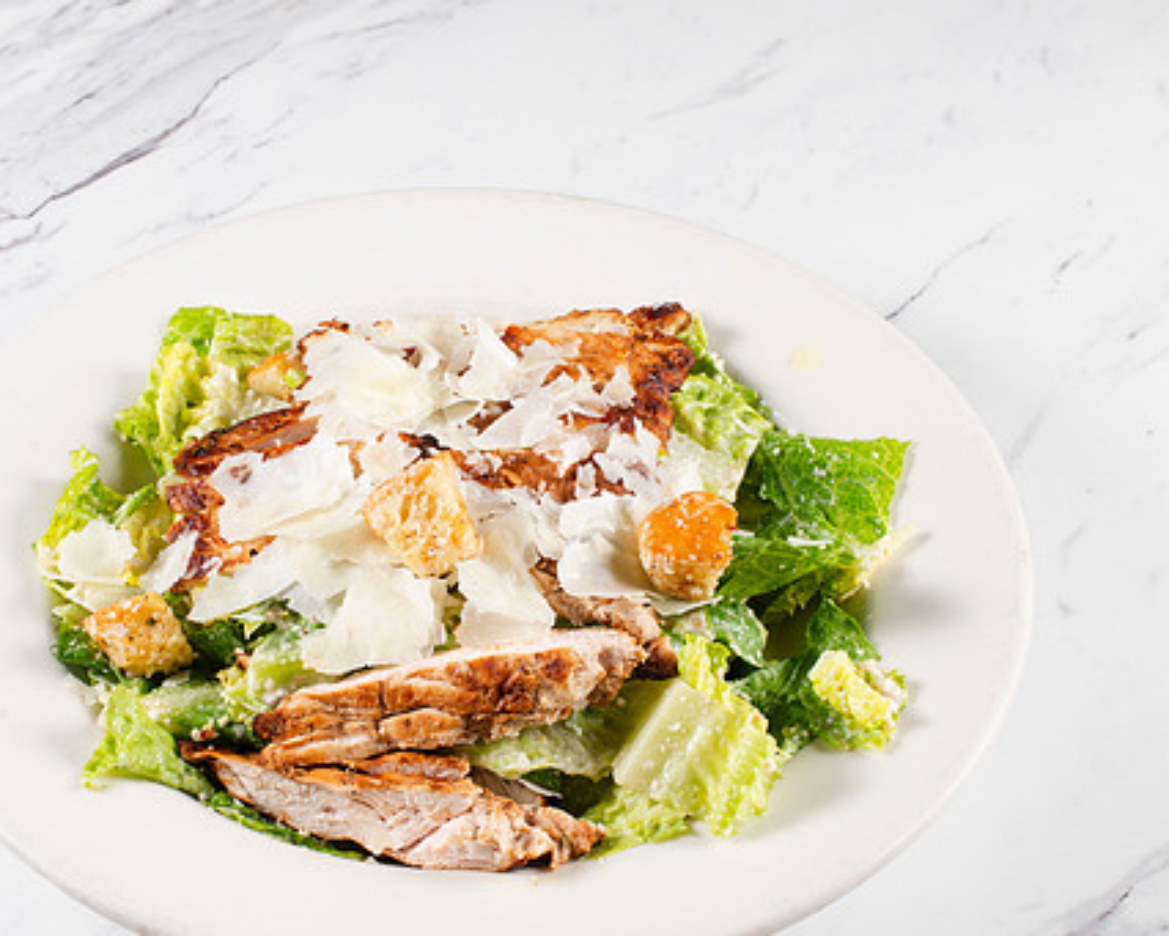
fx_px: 2907
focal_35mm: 84
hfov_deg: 22.7
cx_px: 470
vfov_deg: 18.2
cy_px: 605
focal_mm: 50
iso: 200
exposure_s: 1/200
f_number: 11
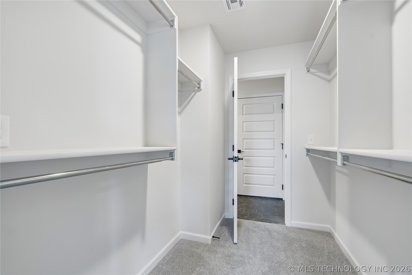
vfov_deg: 73.7
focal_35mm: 16
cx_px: 206
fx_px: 183
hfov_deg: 96.7
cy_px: 138
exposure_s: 1/4
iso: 200
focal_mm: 16
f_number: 8
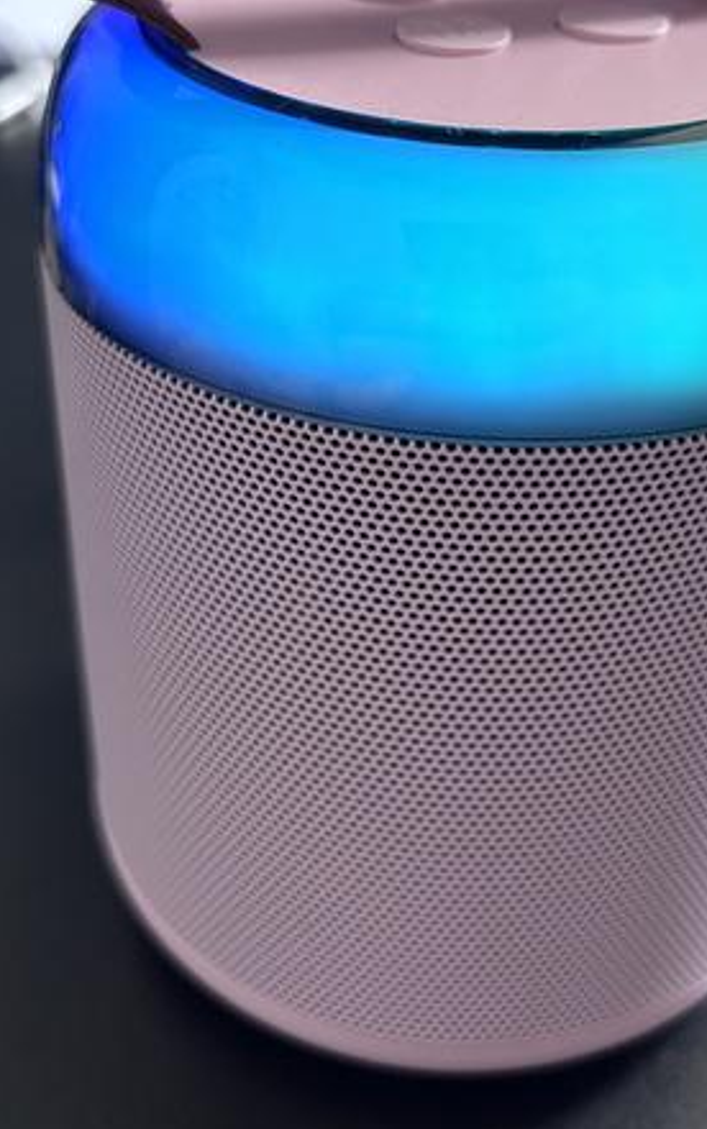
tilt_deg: -27.9
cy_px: 346
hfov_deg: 28.4
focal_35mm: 45
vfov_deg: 43.5
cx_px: 476
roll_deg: -2.8
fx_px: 1386
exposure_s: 1/76
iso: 125
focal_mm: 5.96
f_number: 1.6
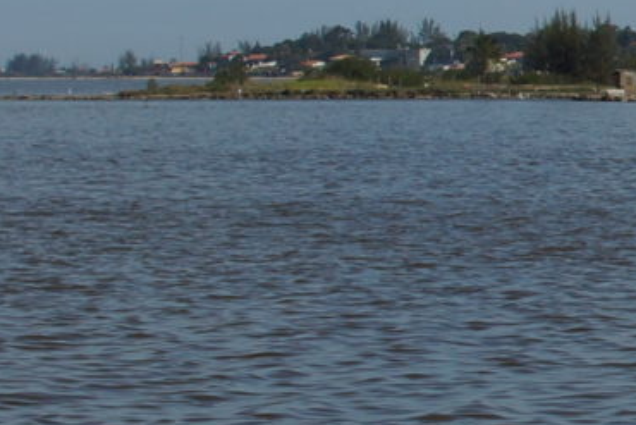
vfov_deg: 2.4
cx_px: 1344
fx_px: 10081
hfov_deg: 3.6
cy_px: 195
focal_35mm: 570
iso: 100
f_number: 8
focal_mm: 55
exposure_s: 1/640
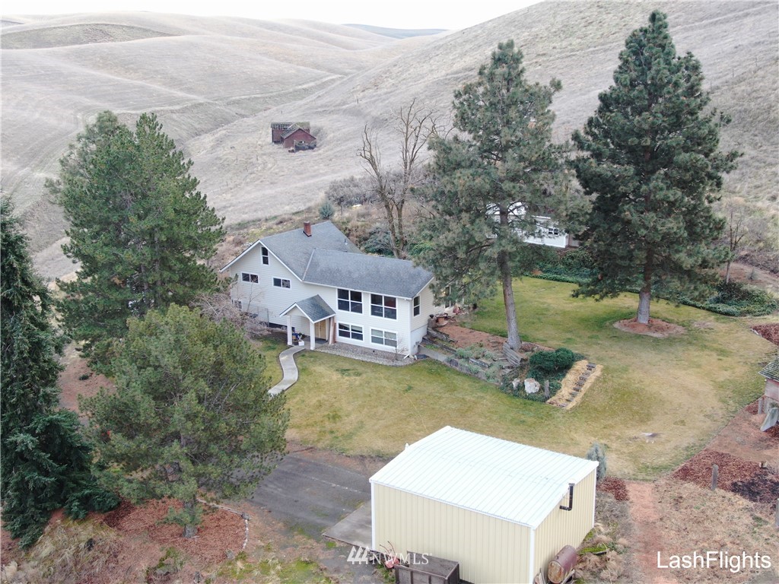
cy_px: 292
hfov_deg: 44.8
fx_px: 945
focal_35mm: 42
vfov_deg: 34.3
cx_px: 390
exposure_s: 1/15
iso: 250
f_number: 3.5
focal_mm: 7.23
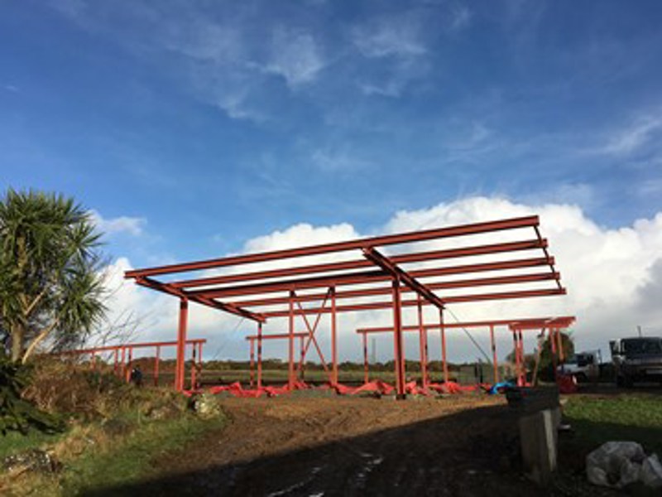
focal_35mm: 29
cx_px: 331
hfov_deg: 61.7
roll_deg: +0.6
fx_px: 555
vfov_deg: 48.2
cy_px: 248
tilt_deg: +14.5
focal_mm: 4.15
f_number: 2.2
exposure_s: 1/1972
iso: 25
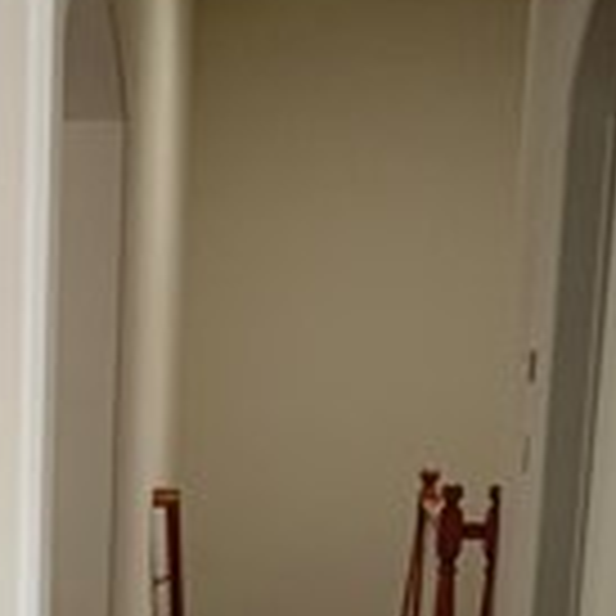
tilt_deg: -14.6
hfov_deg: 15.9
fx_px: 2154
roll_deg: -0.5
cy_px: 940
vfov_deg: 15.0
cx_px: -9
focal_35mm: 107
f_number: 1.8
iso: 64
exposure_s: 1/121
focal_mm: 4.25
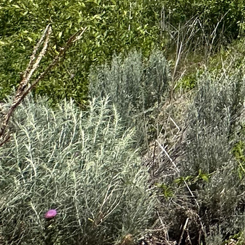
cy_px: -189
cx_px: 537
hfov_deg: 16.4
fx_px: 545
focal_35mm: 68
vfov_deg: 19.4
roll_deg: +0.0
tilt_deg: +2.3
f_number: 2.2
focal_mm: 2.22
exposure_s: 1/3125
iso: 50
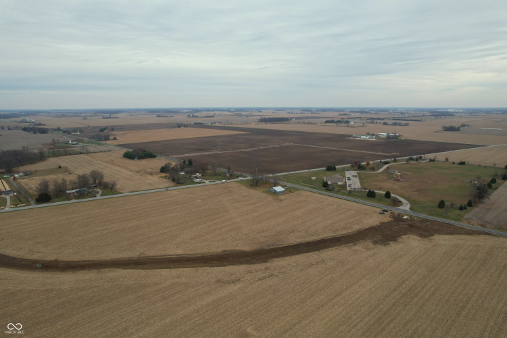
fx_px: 310
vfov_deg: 57.2
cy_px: 169
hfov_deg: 78.6
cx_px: 254
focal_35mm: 22
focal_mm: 8.38
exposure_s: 1/1250
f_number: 2.8
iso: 110
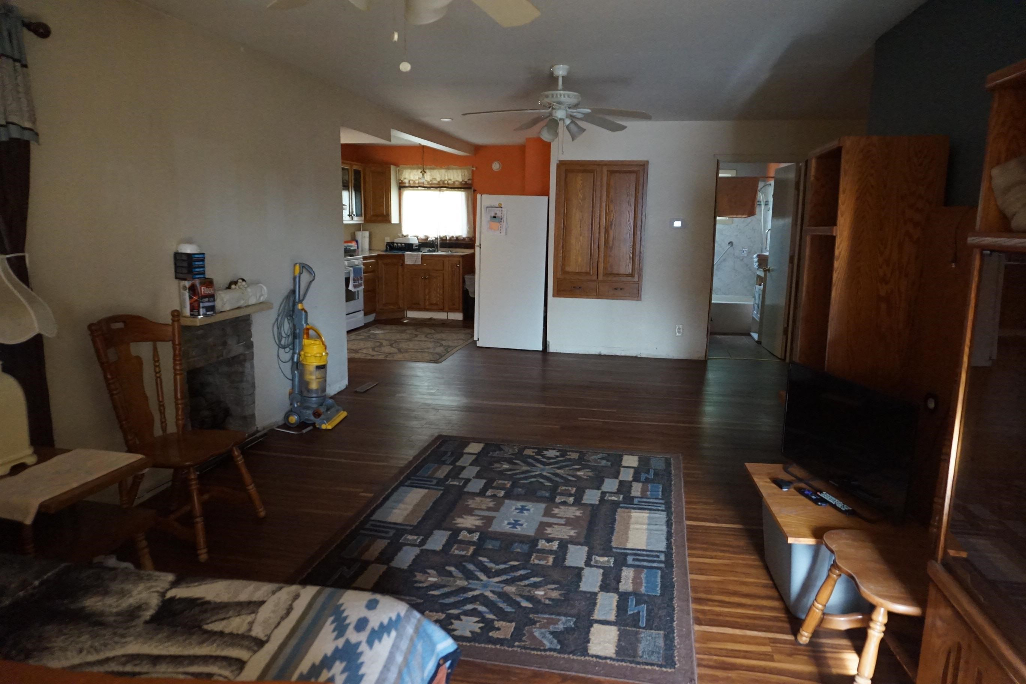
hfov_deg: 73.7
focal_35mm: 24
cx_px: 513
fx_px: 684
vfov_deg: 53.1
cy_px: 342
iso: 3200
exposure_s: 1/100
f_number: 3.5
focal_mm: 16
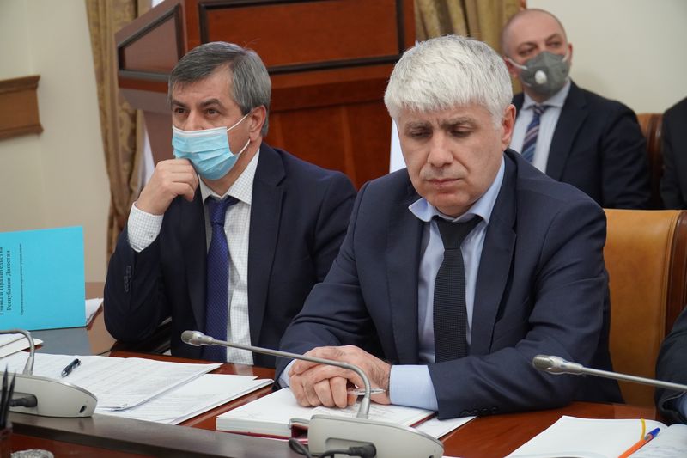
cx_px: 344
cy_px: 229
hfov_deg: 26.5
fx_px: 1459
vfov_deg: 17.8
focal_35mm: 76
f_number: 4
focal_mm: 51
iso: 2500
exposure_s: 1/160
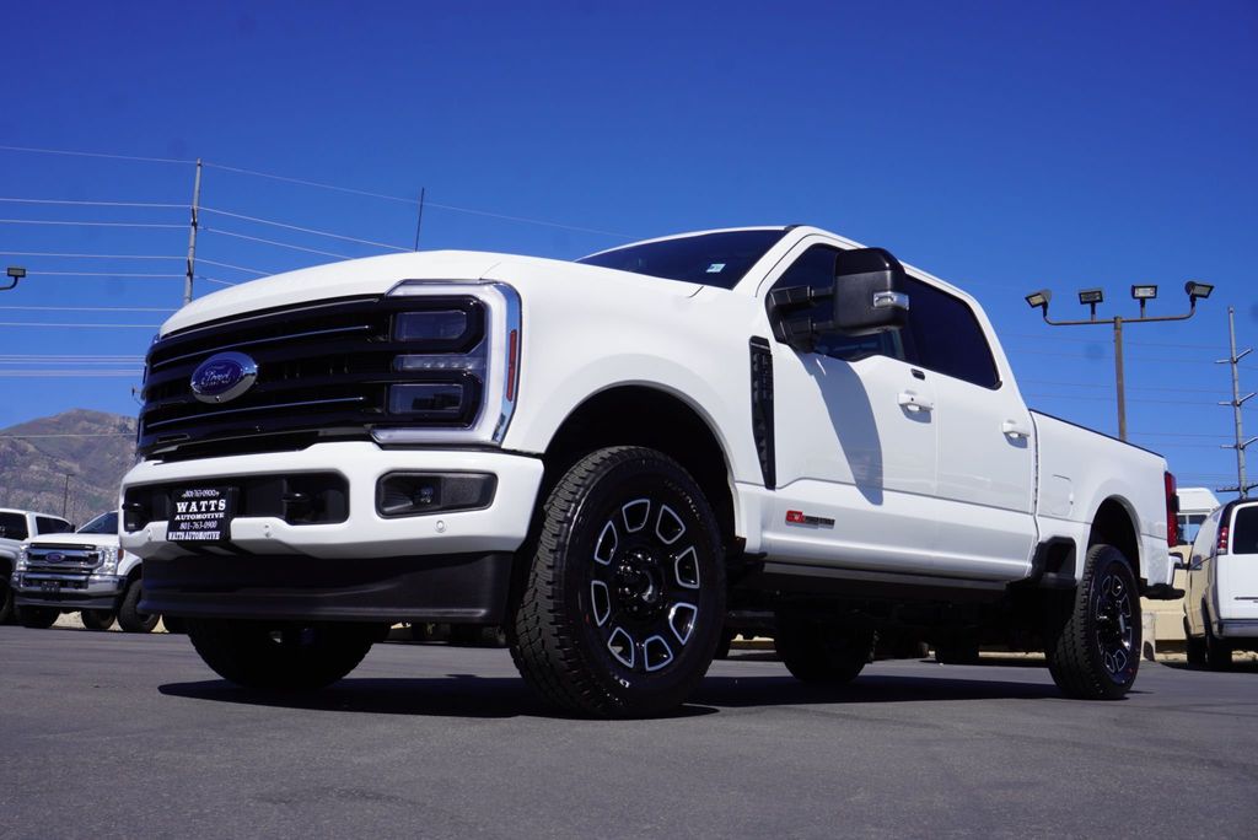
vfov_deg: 35.5
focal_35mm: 38
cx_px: 629
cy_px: 420
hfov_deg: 51.3
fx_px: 1311
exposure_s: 1/250
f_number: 11
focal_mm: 25
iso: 100
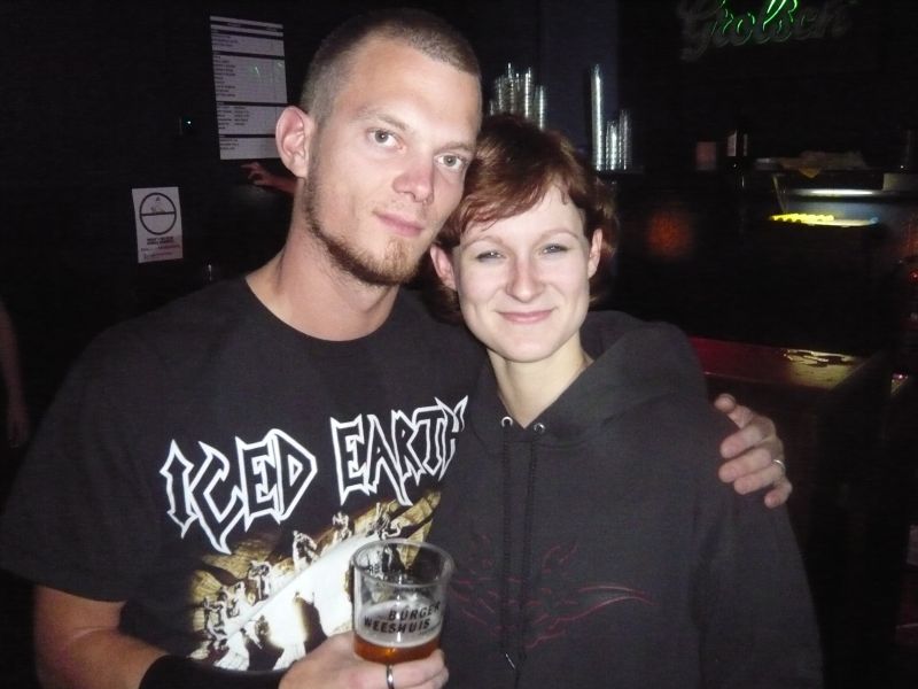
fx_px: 796
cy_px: 344
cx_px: 459
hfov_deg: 60.0
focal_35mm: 30
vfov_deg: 46.8
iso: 800
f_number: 2.9
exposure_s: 1/30
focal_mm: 4.9
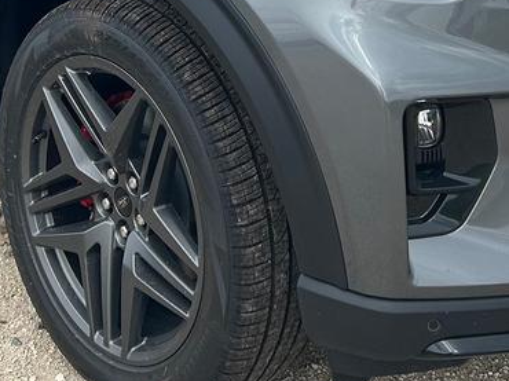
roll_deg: -1.0
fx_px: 1323
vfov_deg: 15.3
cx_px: 230
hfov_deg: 21.8
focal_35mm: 90
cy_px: -175
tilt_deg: -7.9
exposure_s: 1/3968
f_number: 1.5
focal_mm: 5.7
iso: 50
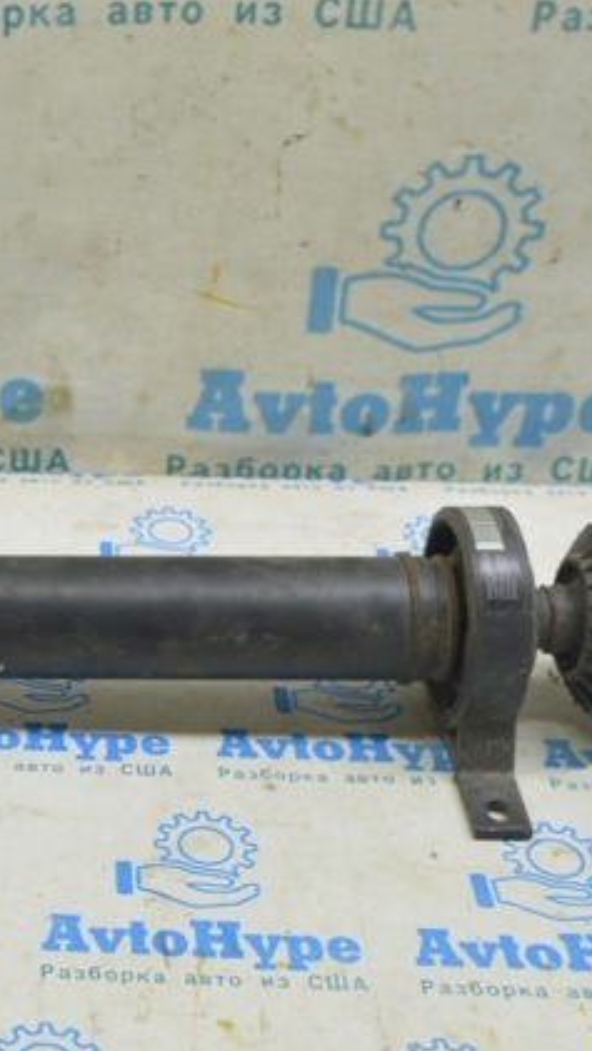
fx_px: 1729
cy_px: 528
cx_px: -102
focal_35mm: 62
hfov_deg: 18.5
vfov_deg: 33.8
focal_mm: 26
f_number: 5.6
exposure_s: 1/20
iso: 400
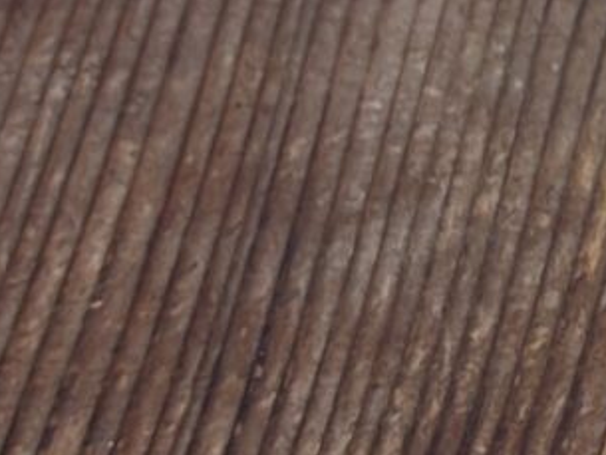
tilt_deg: -37.8
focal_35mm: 327
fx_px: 5727
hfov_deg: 5.6
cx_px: 1866
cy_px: -356
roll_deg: +3.7
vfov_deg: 4.5
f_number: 1.6
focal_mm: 5.96
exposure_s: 1/112
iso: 50
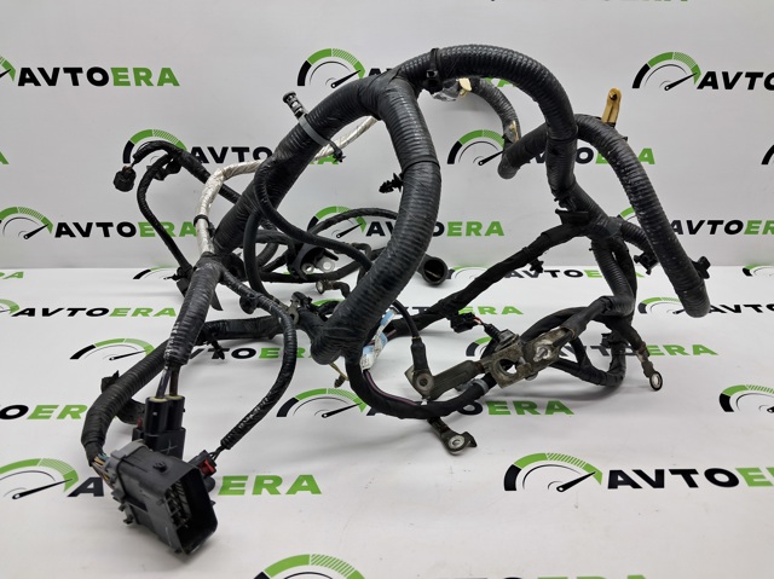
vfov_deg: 51.3
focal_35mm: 27
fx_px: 603
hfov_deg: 65.4
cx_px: 387
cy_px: 290
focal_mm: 4
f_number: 1.8
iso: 50
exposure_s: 1/50
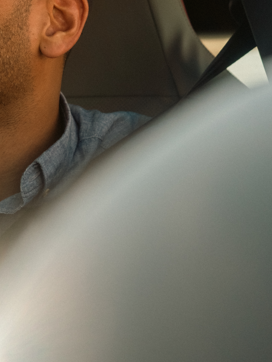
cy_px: 33
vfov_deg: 18.7
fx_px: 1079
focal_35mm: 103
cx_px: -53
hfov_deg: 14.0
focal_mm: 23
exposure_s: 1/500
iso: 125
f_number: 2.8
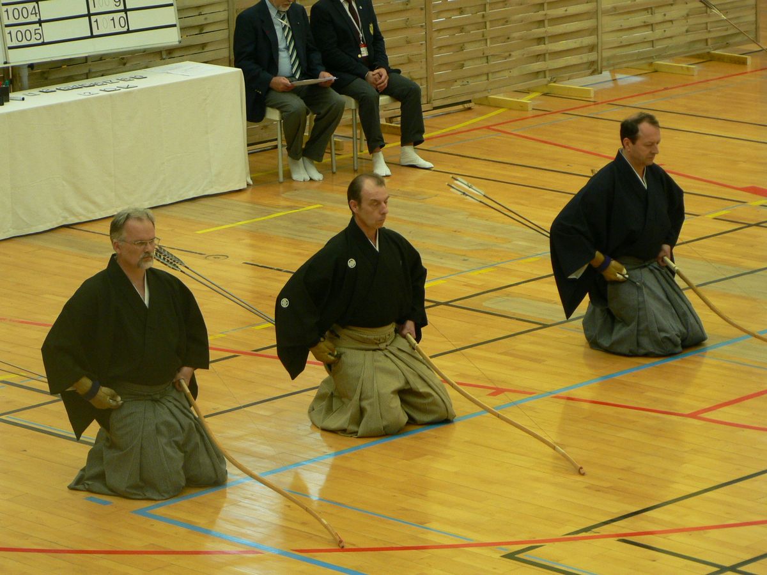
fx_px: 3479
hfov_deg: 12.6
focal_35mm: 157
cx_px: 384
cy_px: 288
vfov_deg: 9.5
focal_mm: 26.2
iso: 150
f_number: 3.3
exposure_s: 1/30
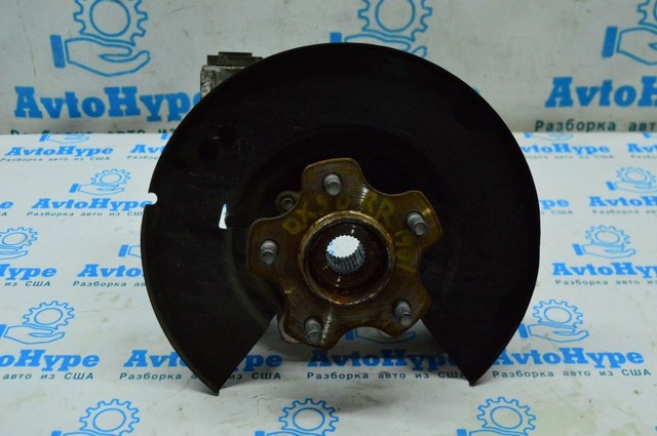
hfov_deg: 42.4
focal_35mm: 46
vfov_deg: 28.9
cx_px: 328
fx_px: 848
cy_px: 218
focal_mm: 31
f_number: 6.3
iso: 6400
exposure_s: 1/640
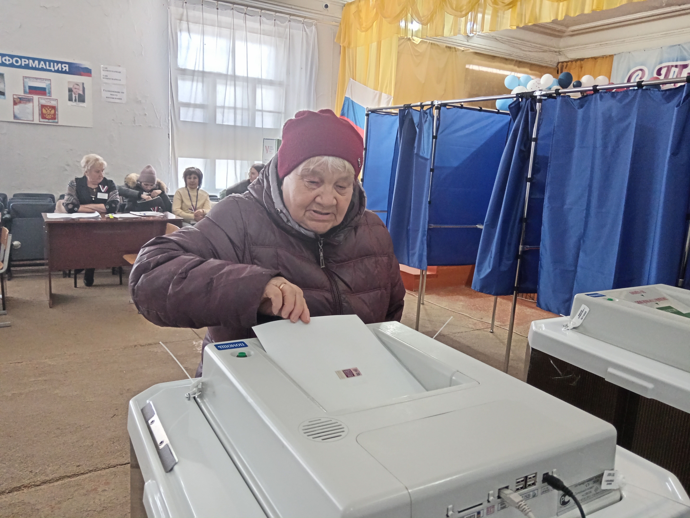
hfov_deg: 65.3
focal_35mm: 27
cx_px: 345
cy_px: 259
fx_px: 538
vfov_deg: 51.4
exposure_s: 1/50
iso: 971
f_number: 1.9
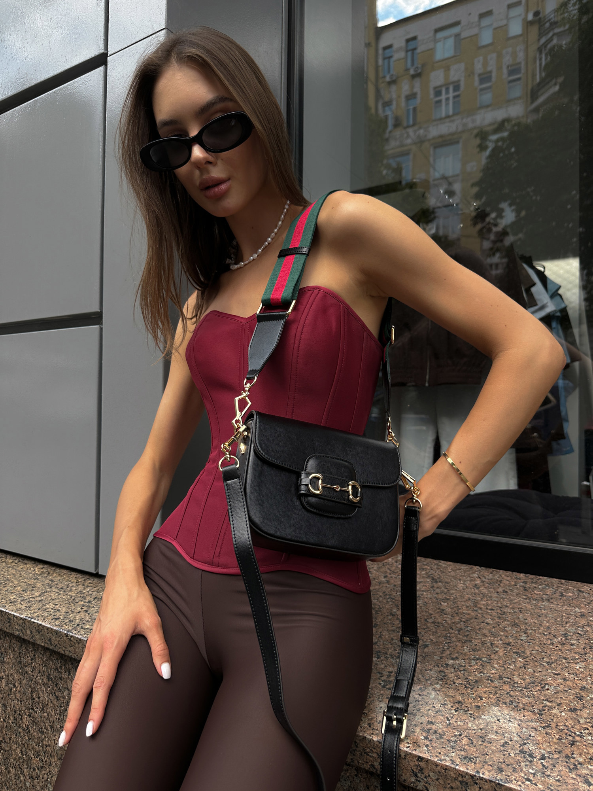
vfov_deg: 71.6
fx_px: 548
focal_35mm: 24
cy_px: 396
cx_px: 296
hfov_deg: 56.8
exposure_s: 1/950
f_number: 1.8
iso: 80
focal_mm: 6.86
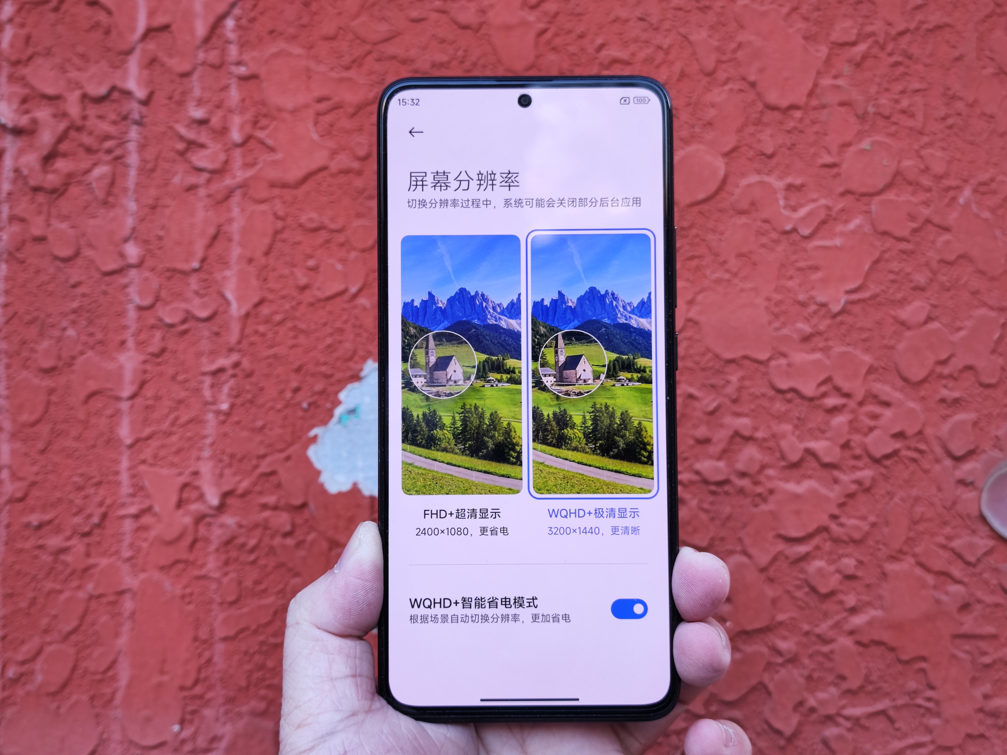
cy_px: 378
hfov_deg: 73.9
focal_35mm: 23
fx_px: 669
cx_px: 504
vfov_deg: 58.9
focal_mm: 8.7
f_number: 1.9
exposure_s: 1/100
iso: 73
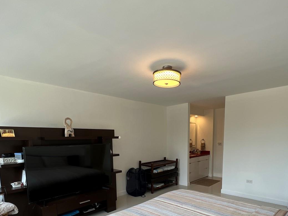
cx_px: 151
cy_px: 161
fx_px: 166
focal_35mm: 20
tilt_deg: -7.8
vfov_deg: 62.4
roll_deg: +0.9
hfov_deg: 81.7
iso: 40
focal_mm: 1.57
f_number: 1.8
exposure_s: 1/120
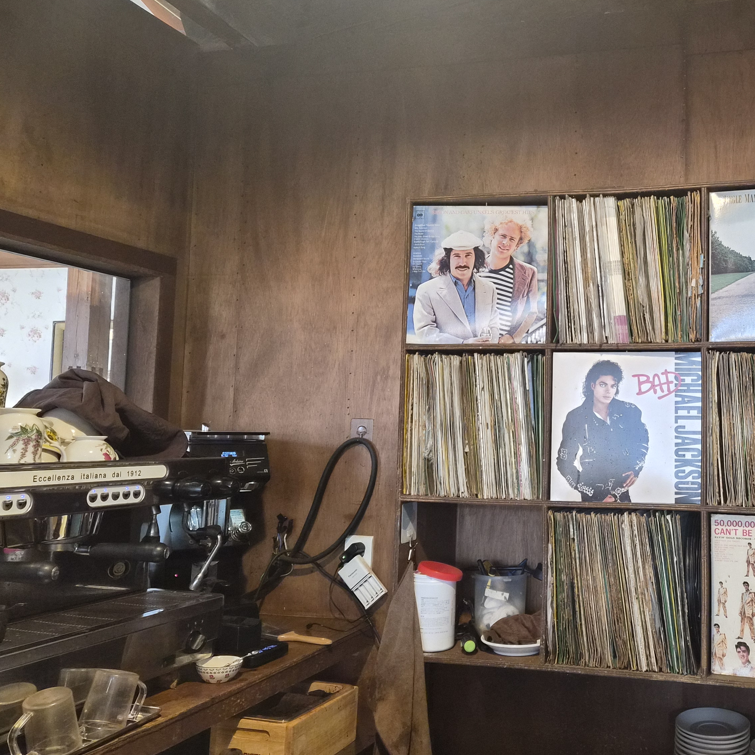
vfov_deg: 46.0
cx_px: 592
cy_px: 363
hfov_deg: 44.1
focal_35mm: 36
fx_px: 888
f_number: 1.8
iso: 800
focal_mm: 5.4
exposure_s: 1/120
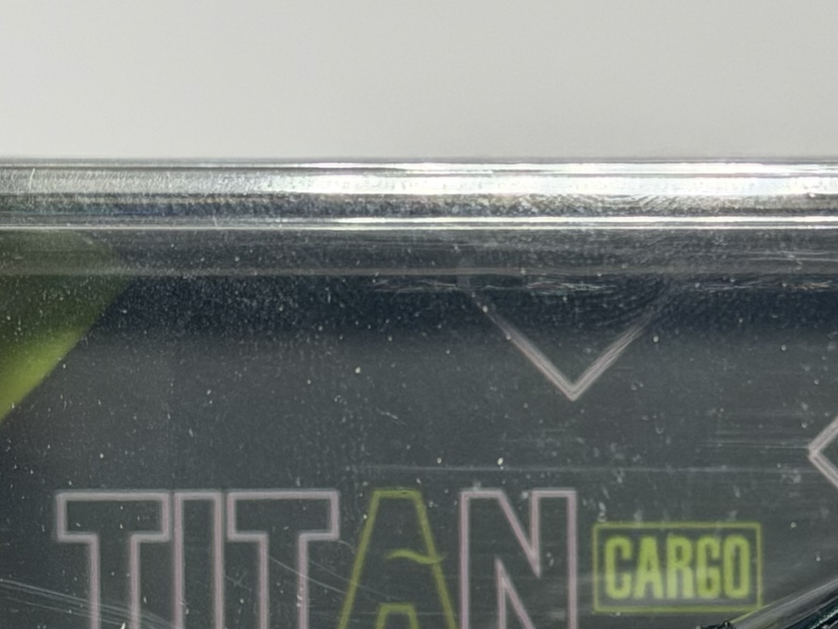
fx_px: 3922
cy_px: 593
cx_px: 811
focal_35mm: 162
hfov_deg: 12.1
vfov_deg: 9.1
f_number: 1.78
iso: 100
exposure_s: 1/132
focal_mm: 6.76
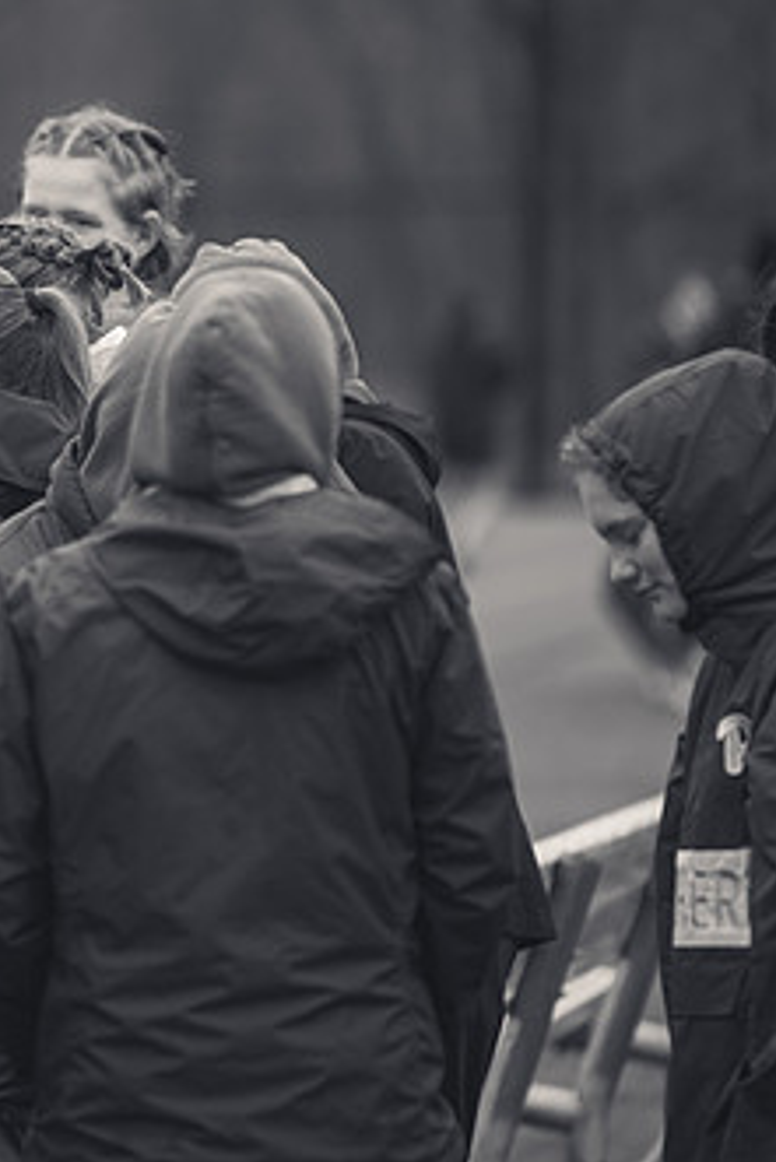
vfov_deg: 4.7
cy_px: 389
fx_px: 14211
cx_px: -143
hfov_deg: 3.1
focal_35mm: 440
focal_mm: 190
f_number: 2.8
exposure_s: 1/800
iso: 220
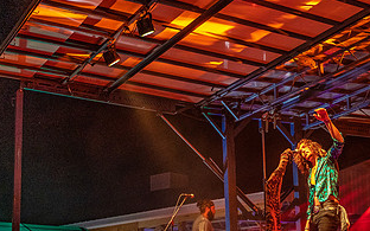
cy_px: 168
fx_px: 726
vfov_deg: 18.0
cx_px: 232
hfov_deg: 28.5
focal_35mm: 72
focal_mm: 38
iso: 3200
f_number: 2.8
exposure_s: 1/50
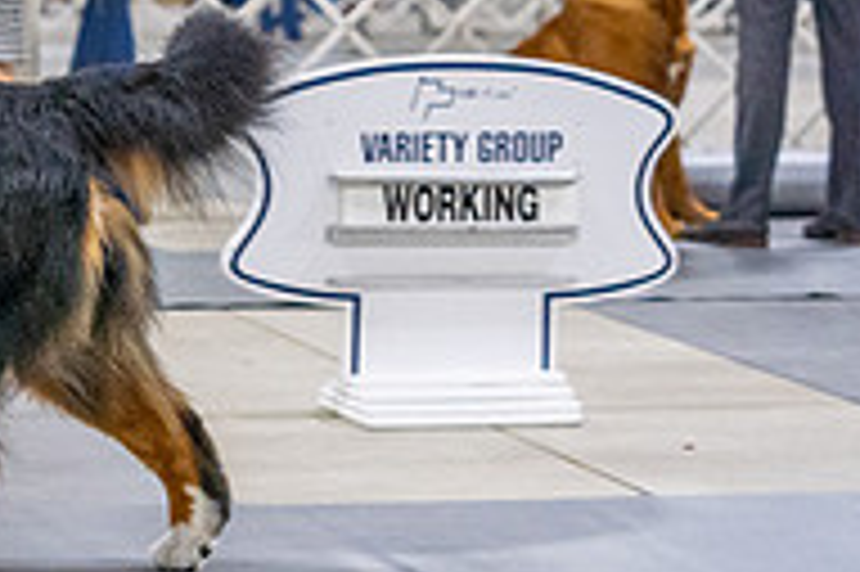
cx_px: -374
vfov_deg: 6.4
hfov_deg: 9.4
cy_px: -142
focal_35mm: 213
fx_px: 5084
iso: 6400
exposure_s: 1/320
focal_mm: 70
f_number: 3.2
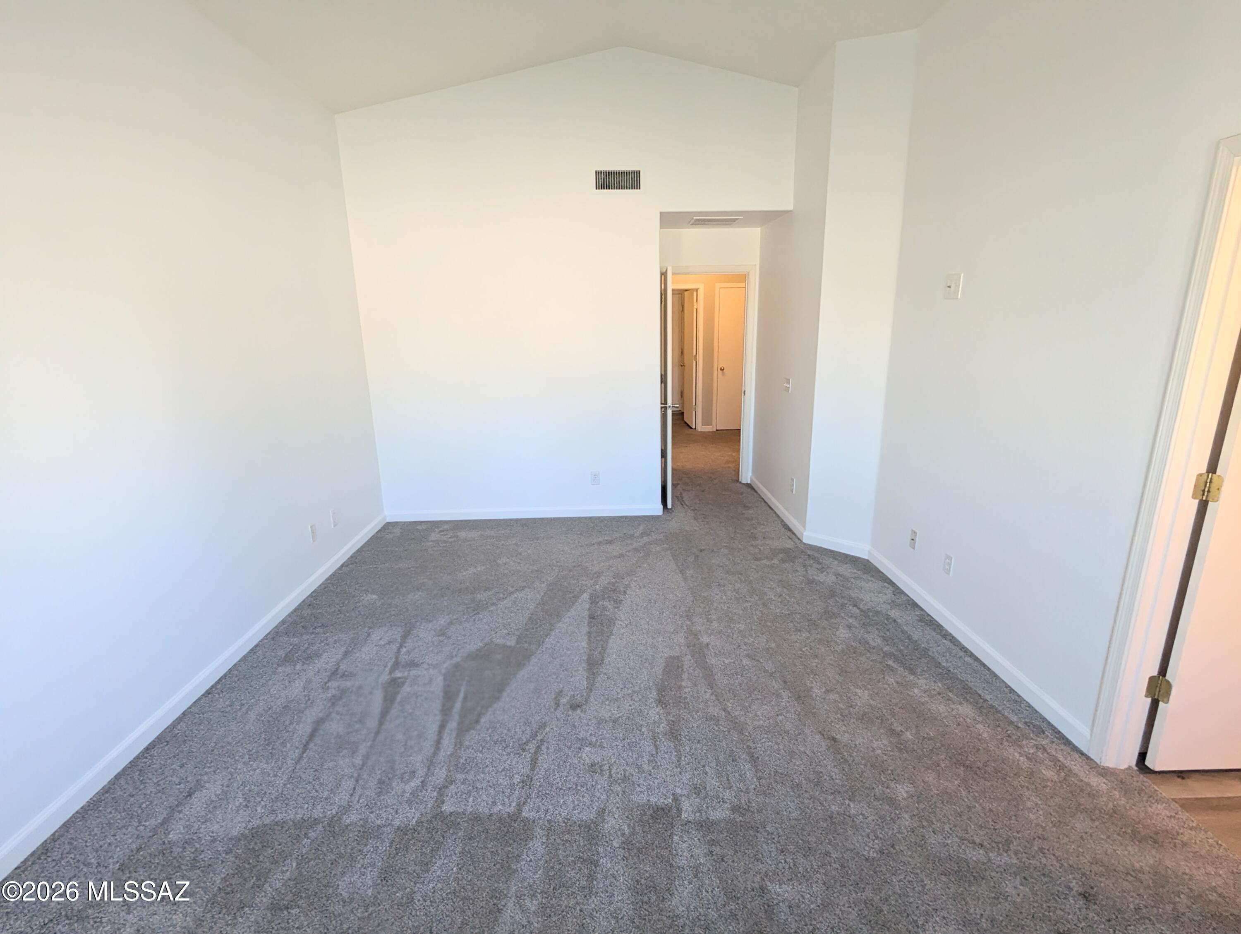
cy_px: 467
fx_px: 574
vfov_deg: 78.2
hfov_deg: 94.4
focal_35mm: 16
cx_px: 620
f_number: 2.2
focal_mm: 2.35
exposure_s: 1/61
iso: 297
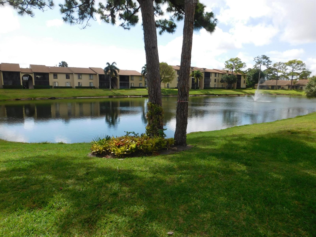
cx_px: 158
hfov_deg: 73.9
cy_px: 118
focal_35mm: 23
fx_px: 210
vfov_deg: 58.9
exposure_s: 1/1250
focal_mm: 4
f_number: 3
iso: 125
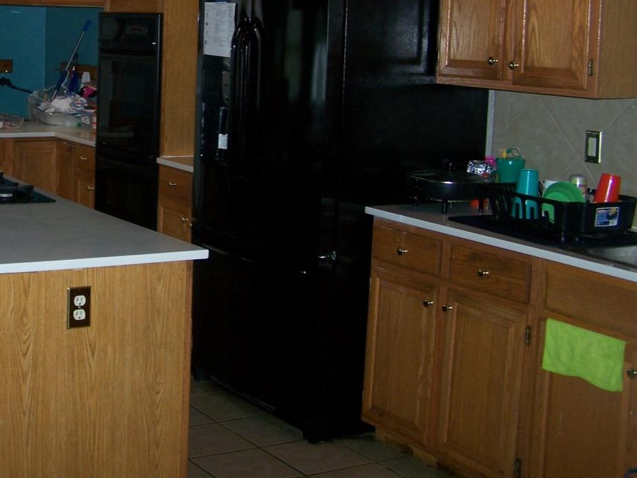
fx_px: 1141
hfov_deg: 30.4
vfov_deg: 23.3
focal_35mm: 62
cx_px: 122
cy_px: 100
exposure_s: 1/60
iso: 80
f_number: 2.8
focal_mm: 6.3
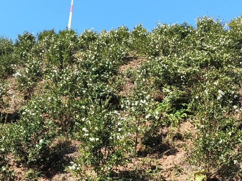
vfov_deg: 28.0
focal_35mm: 52
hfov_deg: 36.6
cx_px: 89
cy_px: 104
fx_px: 363
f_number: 1.8
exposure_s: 1/529
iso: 50
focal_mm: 3.61
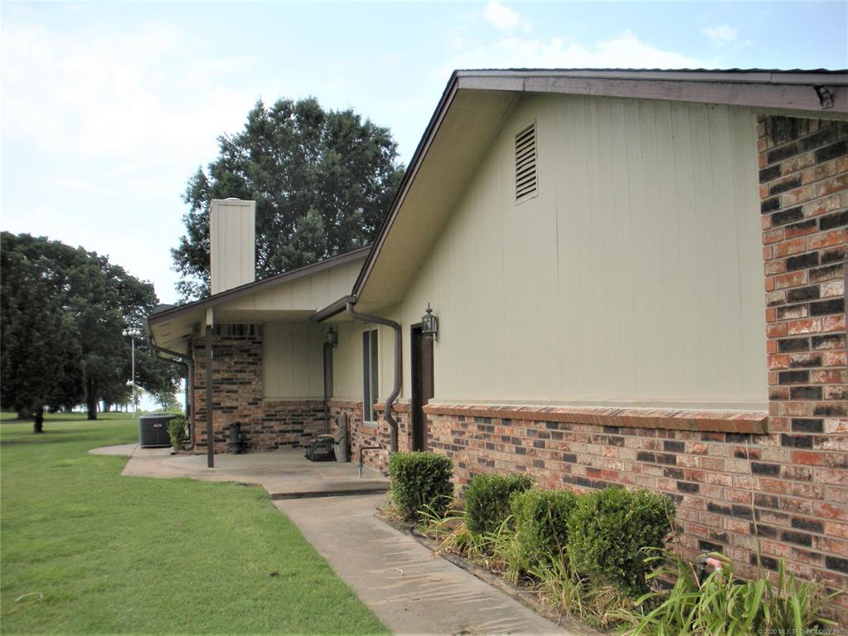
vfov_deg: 40.7
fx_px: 857
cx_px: 424
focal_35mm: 35
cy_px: 318
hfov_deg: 52.6
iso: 64
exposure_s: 1/579
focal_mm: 6.3
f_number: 3.5
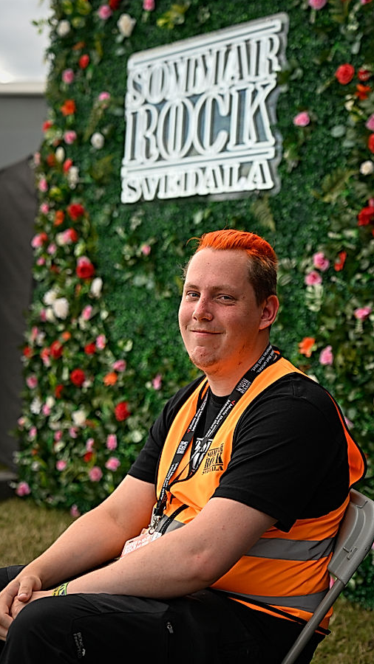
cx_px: 210
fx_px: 988
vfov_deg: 37.2
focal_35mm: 56
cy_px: 351
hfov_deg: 21.4
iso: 160
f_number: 2.8
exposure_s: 1/800
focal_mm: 47
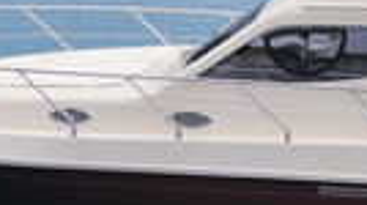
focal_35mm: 223
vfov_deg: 5.4
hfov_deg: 9.6
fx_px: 2168
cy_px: 85
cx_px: 389
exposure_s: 1/200
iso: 250
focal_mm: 38
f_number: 10
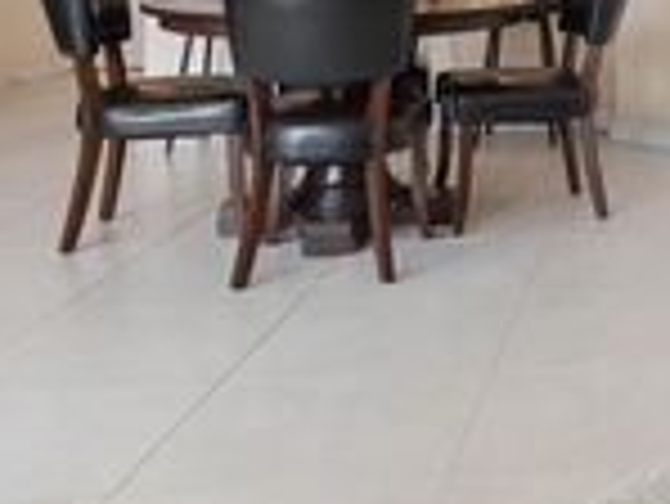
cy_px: -54
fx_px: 1278
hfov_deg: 25.0
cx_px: 895
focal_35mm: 66
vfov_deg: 21.1
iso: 250
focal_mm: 16
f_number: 8
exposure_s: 1/20
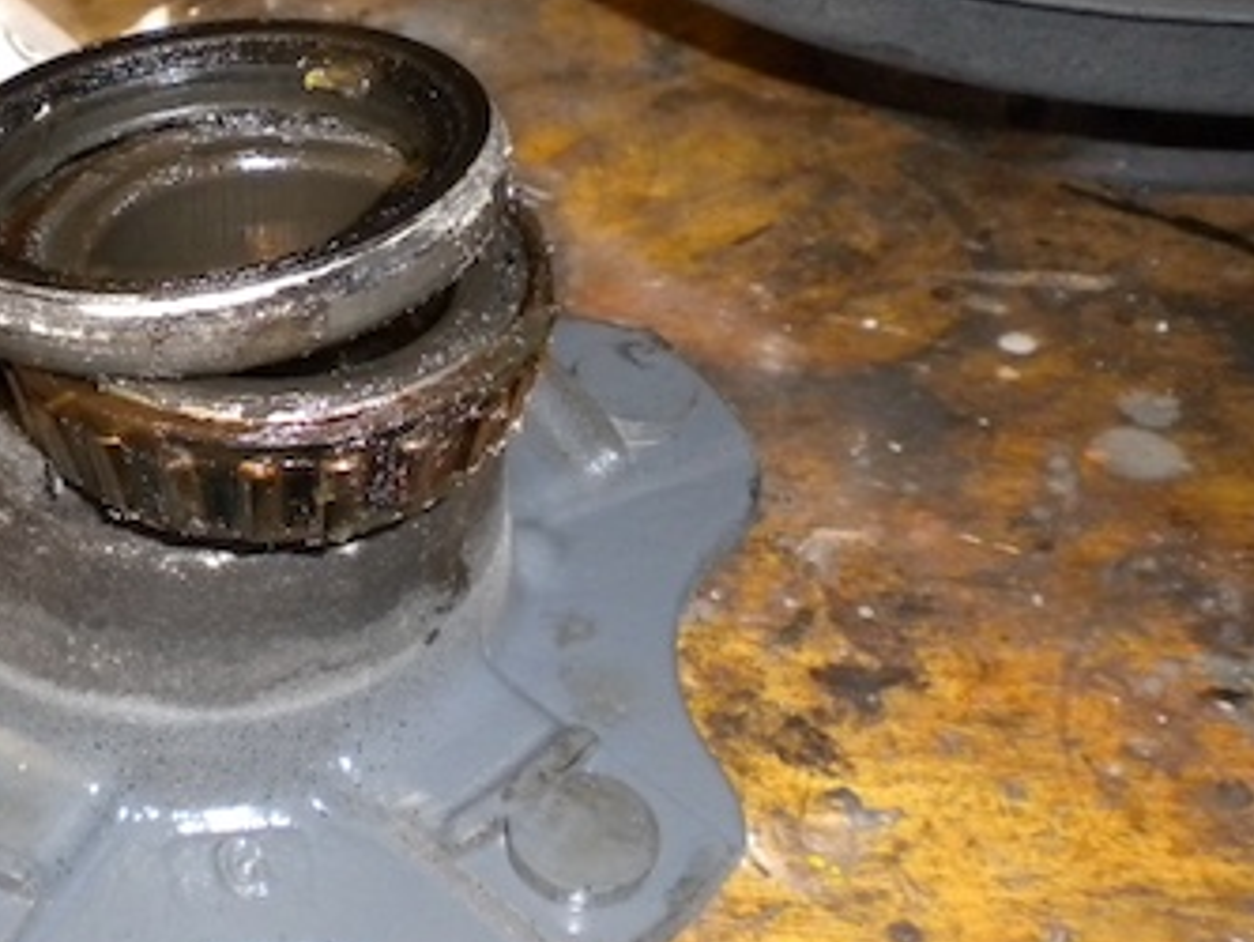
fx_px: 2283
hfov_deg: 29.6
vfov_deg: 23.3
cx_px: 162
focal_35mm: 63
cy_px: 460
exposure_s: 1/30
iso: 400
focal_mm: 6.3
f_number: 4.6
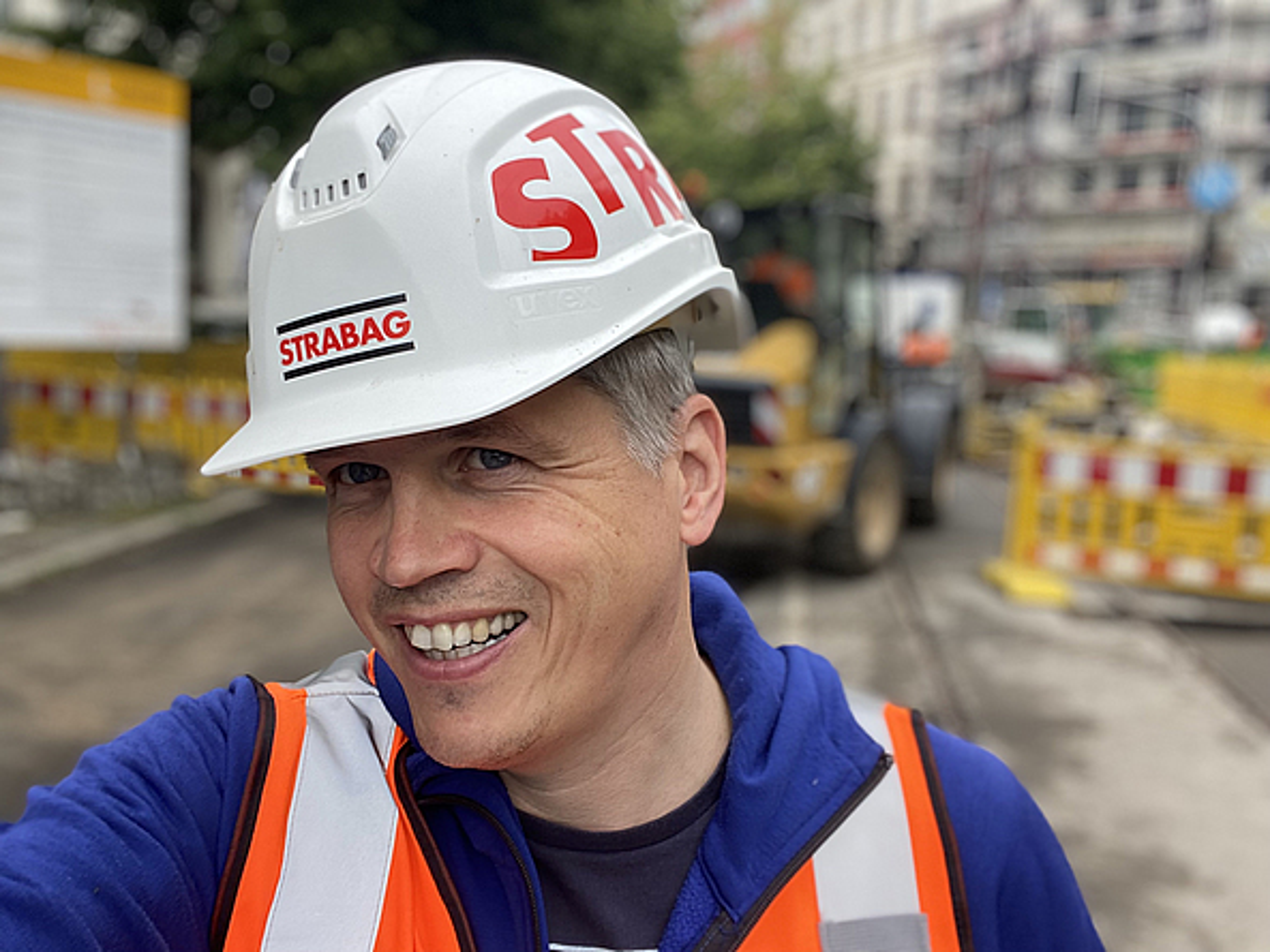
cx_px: 635
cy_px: 476
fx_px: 1101
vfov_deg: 46.8
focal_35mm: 30
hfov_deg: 60.0
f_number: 2.2
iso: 25
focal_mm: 2.71
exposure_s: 1/122
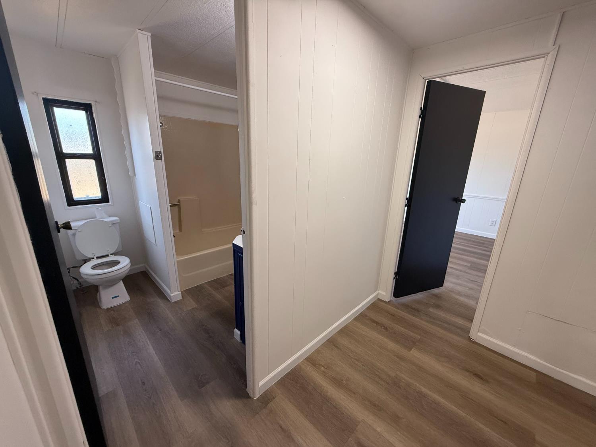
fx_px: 241
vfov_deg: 85.7
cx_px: 298
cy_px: 224
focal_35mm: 14
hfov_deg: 102.1
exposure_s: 1/120
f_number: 2.2
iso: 200
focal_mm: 2.22
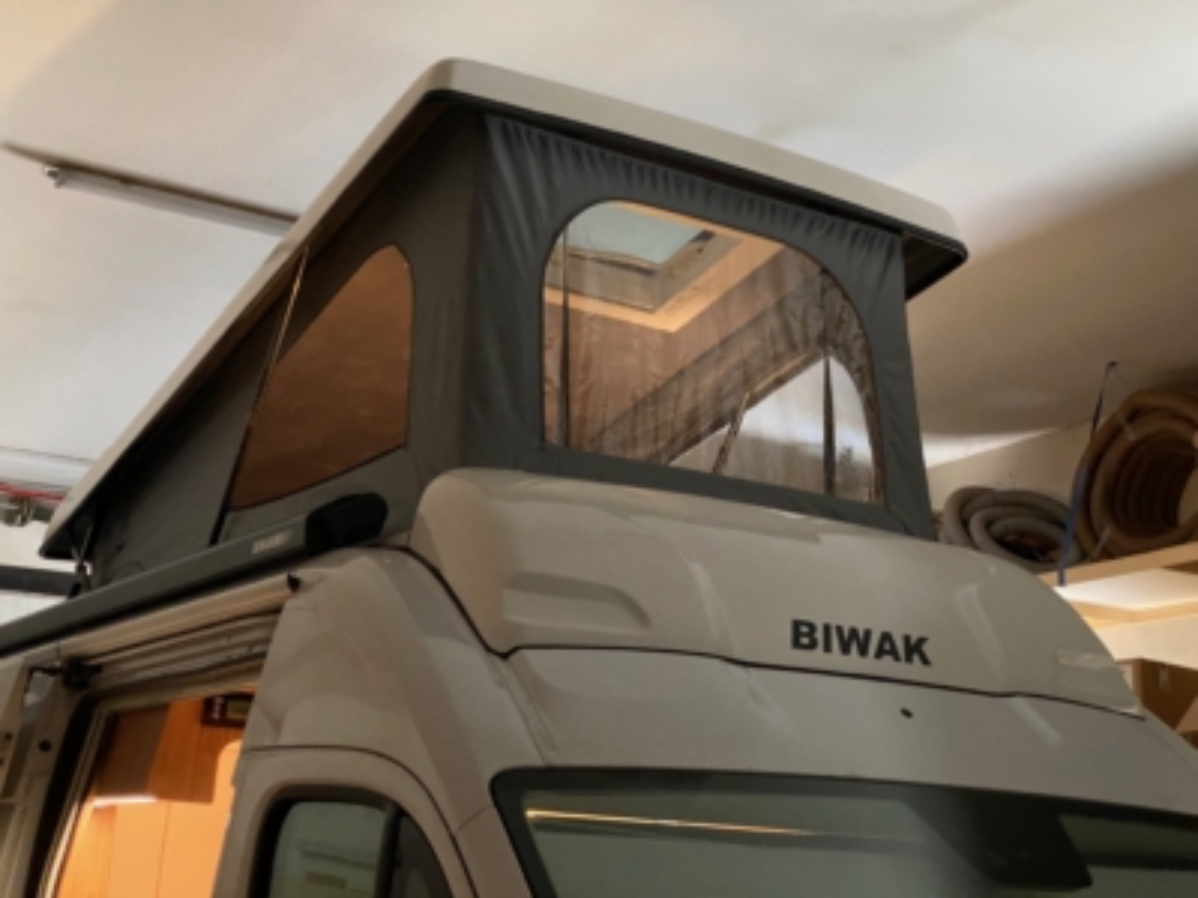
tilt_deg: +14.9
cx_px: 599
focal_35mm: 52
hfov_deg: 36.8
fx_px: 1800
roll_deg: -2.1
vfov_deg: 28.0
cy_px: 449
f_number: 2
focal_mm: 6
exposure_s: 1/30
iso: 800
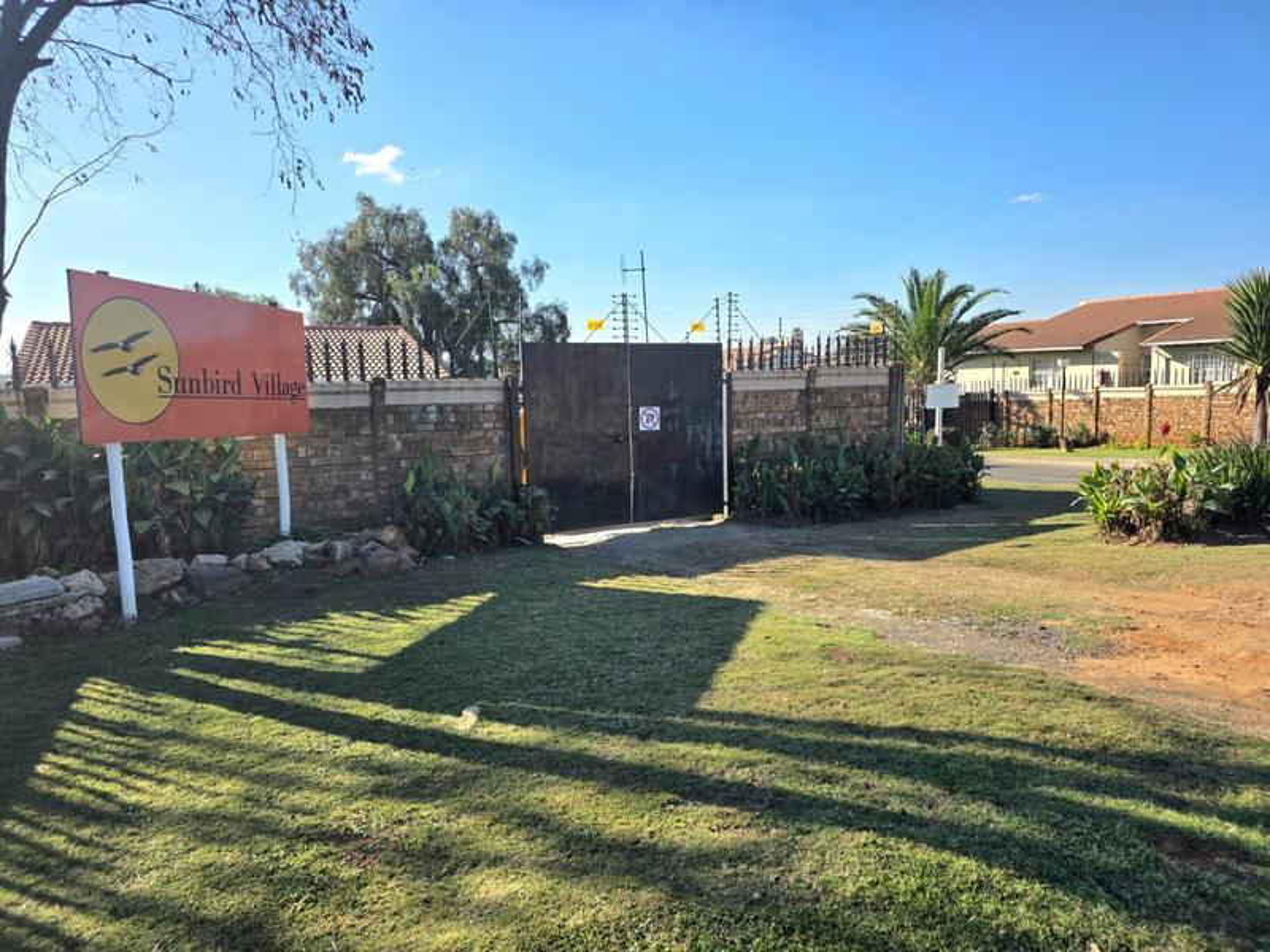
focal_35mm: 23
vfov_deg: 58.9
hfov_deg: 73.9
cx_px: 635
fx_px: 844
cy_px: 476
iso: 80
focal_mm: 6.3
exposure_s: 1/5000
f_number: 1.7
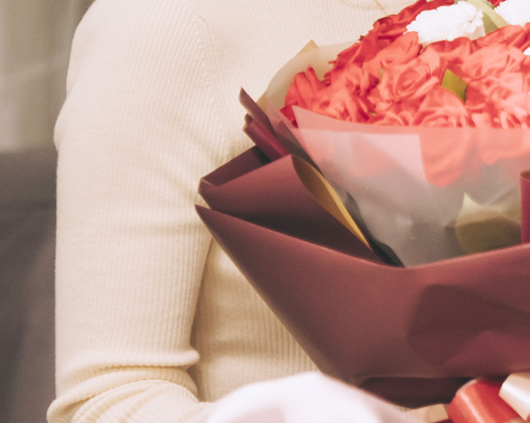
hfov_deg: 6.4
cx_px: 596
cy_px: -42
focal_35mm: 301
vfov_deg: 5.1
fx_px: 4720
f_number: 2.8
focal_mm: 60
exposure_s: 1/100
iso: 800
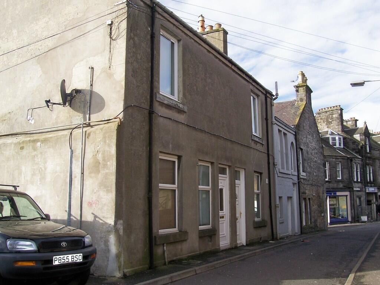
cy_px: 142
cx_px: 190
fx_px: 373
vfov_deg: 41.8
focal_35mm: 34
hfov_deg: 54.0
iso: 80
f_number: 5.6
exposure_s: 1/250
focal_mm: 5.6
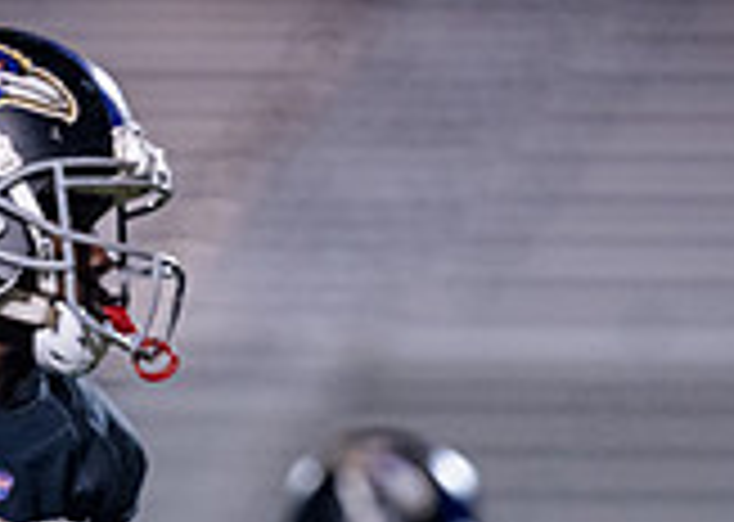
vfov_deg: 1.9
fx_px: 15948
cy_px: 797
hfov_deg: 2.6
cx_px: 333
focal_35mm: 766
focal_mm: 173
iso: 4000
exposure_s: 1/1000
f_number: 2.8
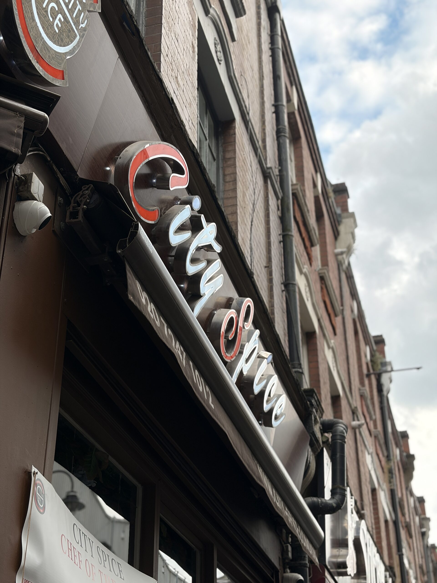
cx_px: 218
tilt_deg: +31.3
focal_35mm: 52
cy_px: 292
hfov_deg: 28.0
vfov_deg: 36.8
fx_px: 875
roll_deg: +0.8
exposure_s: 1/241
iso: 32
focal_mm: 5.96
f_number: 1.6
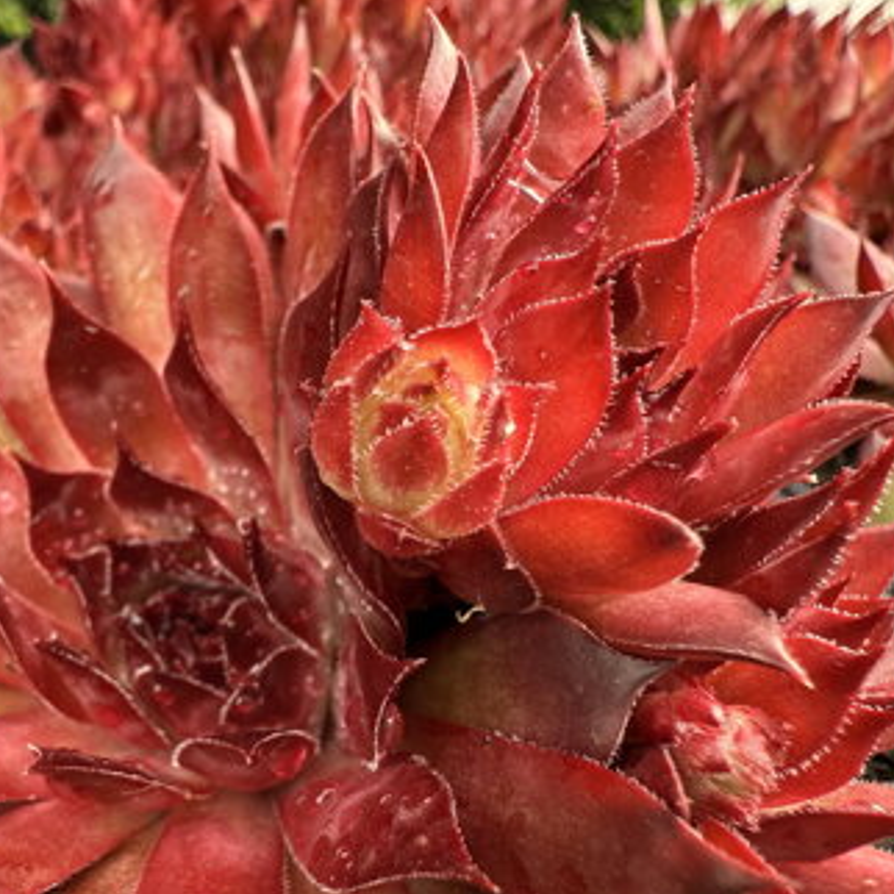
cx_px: 305
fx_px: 847
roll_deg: -2.1
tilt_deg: -30.7
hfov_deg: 54.6
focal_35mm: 29
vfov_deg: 55.6
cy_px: 453
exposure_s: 1/99
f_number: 2.2
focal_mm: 2.22
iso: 100
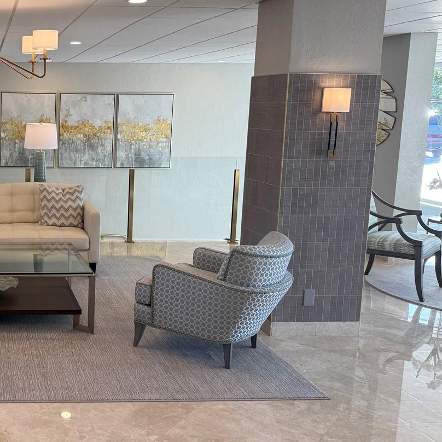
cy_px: 185
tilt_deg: -7.8
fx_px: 607
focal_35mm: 42
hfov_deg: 36.4
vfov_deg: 39.9
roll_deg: -0.5
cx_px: 9
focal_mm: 6.76
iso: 80
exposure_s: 1/138
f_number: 1.78
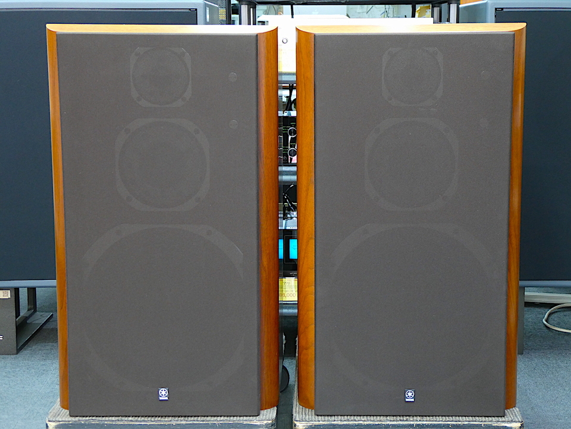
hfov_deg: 31.7
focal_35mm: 61
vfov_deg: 24.0
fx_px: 1006
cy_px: 214
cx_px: 286
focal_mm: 10.9
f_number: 4.3
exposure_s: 1/3.2
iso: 200
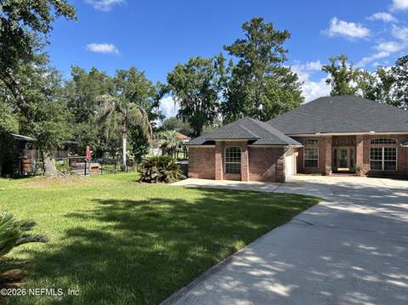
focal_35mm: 26
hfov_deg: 67.4
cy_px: 152
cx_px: 204
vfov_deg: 53.0
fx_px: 306
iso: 50
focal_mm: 5.7
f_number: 1.5
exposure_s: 1/2299
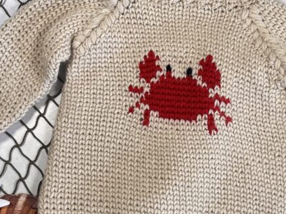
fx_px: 520
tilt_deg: -80.2
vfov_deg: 23.2
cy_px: 126
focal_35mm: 63
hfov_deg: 30.6
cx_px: 178
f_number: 1.6
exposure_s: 1/120
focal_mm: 5.1
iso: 50
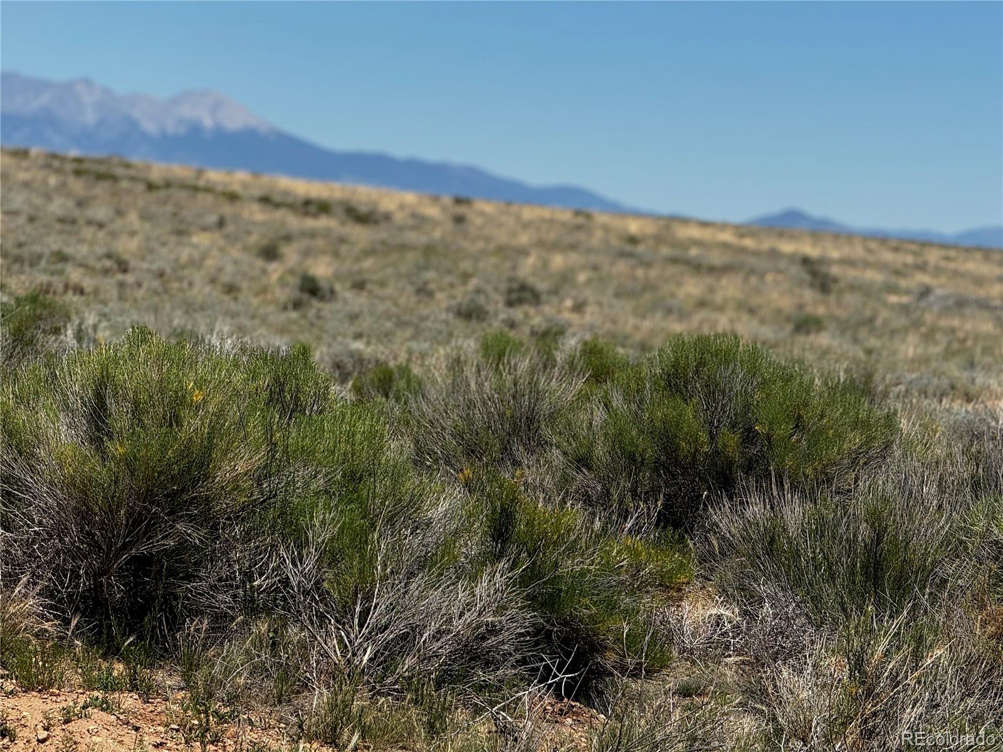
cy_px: 376
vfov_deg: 12.3
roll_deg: -4.4
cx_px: 502
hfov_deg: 16.4
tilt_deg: -2.0
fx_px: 3477
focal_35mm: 120
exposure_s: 1/1513
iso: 50
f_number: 2.8
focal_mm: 15.66
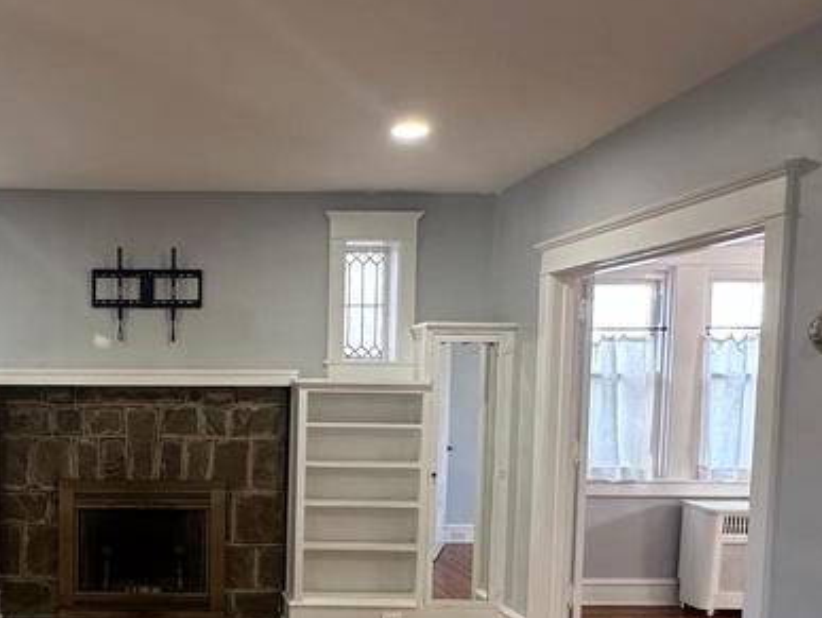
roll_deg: -0.5
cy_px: 442
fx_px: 879
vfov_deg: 38.0
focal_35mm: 37
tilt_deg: -3.5
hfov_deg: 47.1
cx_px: 153
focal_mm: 2.22
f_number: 2.2
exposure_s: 1/60
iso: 200
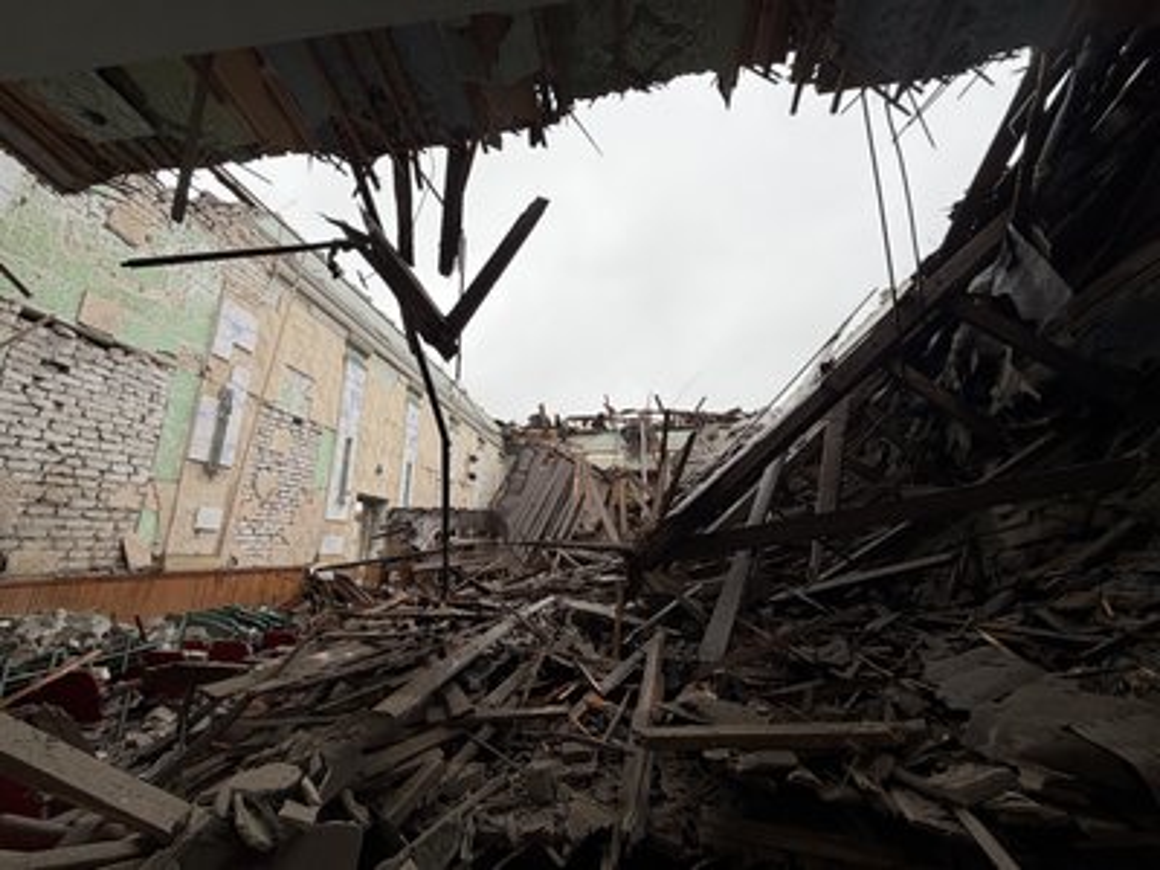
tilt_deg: +14.0
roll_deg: -0.6
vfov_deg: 85.7
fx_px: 469
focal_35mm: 14
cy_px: 435
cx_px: 580
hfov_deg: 102.1
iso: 40
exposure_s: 1/221
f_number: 2.2
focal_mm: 2.22
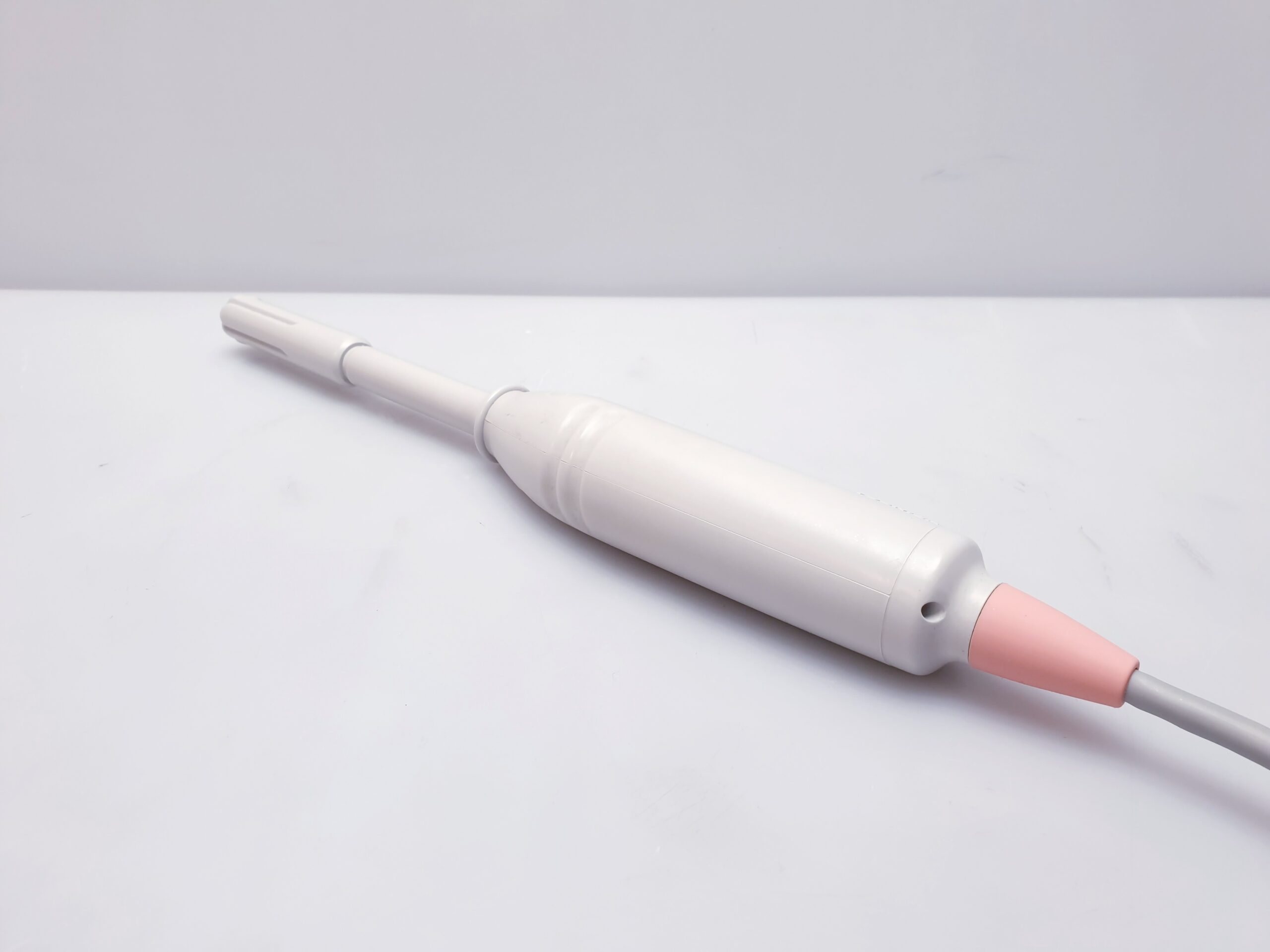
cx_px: 635
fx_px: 954
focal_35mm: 26
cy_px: 476
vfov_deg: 53.1
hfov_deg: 67.3
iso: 50
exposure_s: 1/50
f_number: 2.4
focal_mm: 4.3
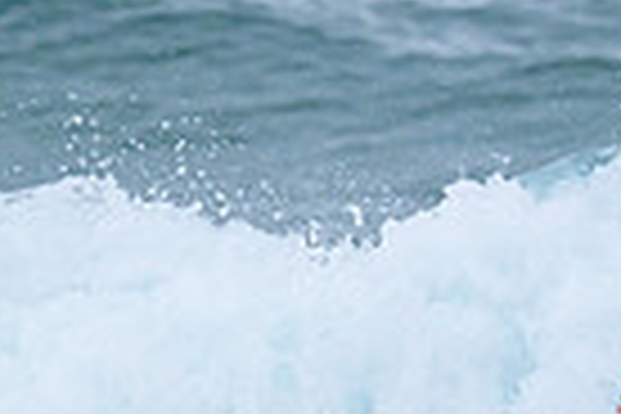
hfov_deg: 1.0
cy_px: 484
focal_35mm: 2115
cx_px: 1161
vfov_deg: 0.7
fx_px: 36481
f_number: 10
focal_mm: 490
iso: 1250
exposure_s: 1/2000
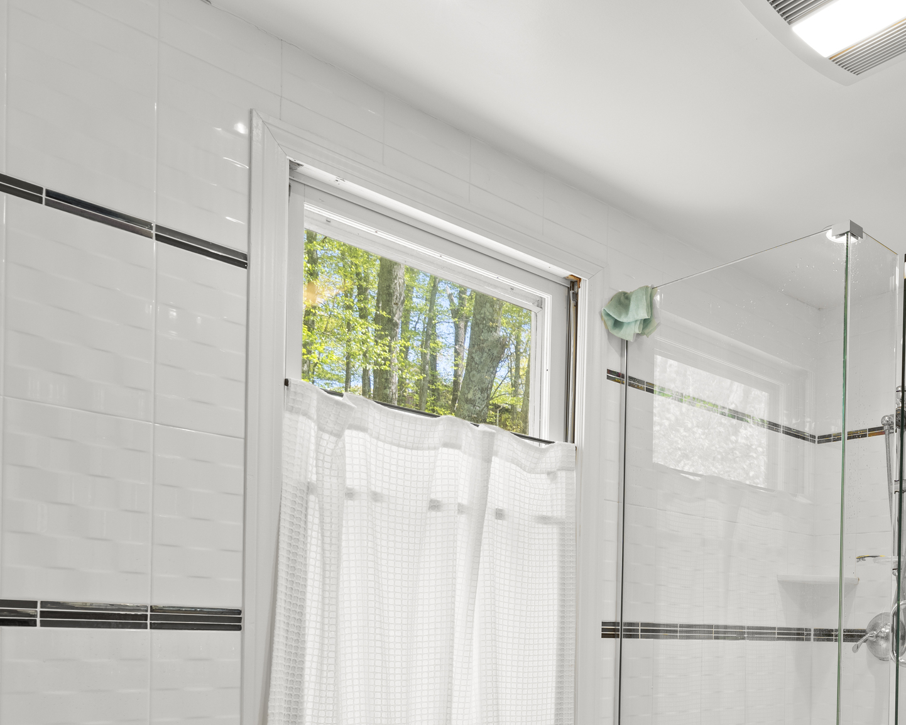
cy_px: 639
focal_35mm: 32
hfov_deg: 48.1
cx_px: 861
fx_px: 858
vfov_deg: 42.4
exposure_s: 1
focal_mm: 16
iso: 200
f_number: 9
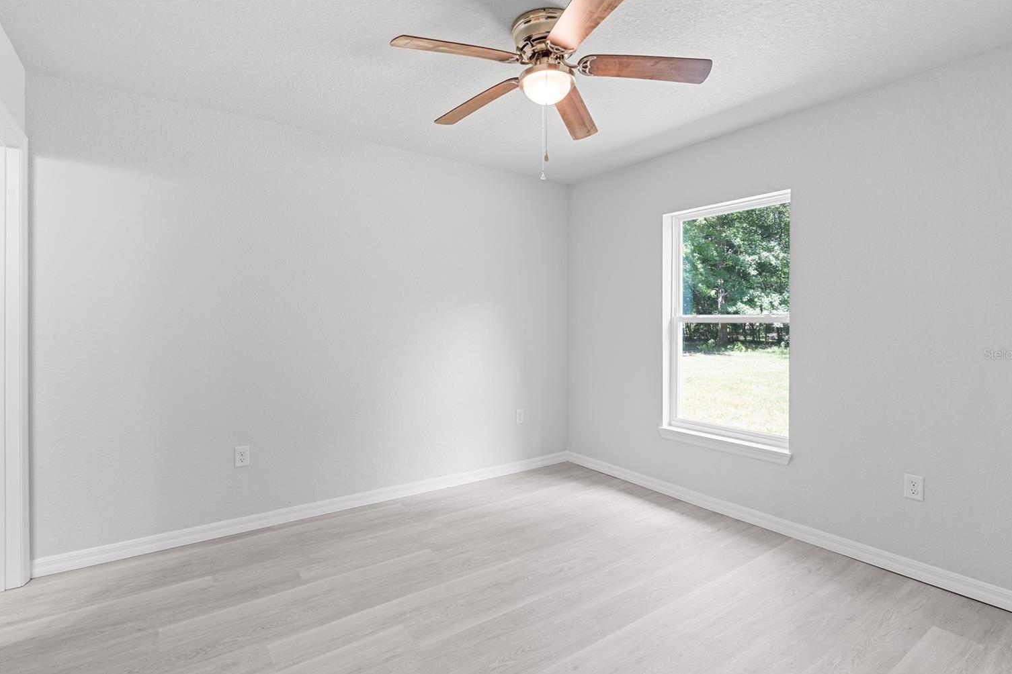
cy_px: 354
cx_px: 506
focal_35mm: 17
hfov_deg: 93.3
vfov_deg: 70.4
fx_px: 478
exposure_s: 1/1.67
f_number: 9
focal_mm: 16
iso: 250
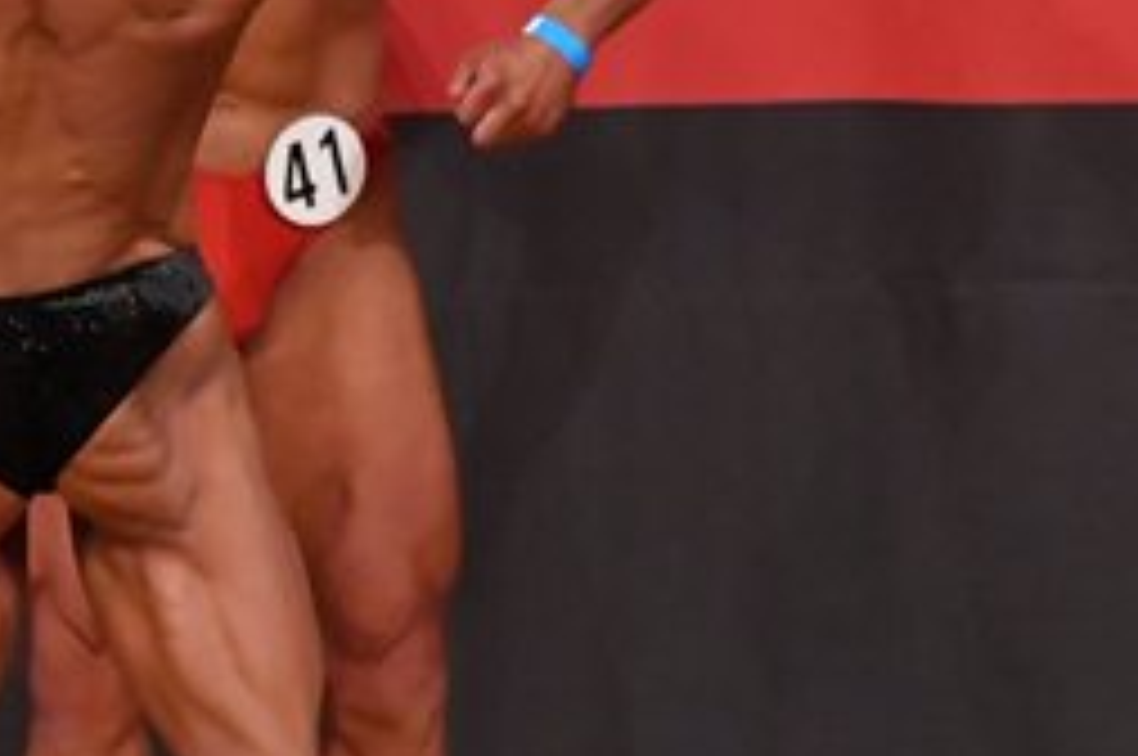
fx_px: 27561
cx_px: -502
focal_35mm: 873
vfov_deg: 1.6
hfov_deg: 2.4
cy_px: 432
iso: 8000
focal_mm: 190
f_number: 5.6
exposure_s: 1/400
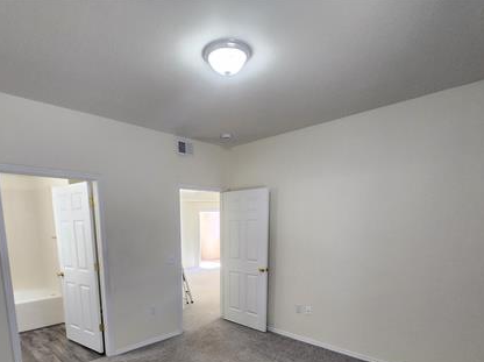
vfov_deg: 61.8
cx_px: 220
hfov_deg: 81.6
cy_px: 275
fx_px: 279
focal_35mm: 20
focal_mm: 1.74
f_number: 2.2
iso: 200
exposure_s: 1/60
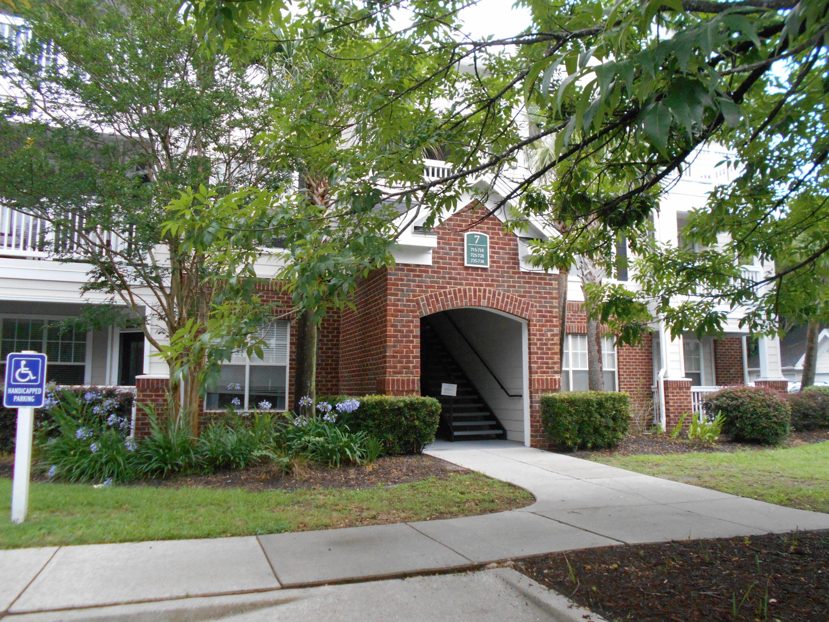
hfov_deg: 67.3
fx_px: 623
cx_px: 414
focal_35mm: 26
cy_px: 311
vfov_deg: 53.1
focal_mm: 4.6
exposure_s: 1/250
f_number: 3.2
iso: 500
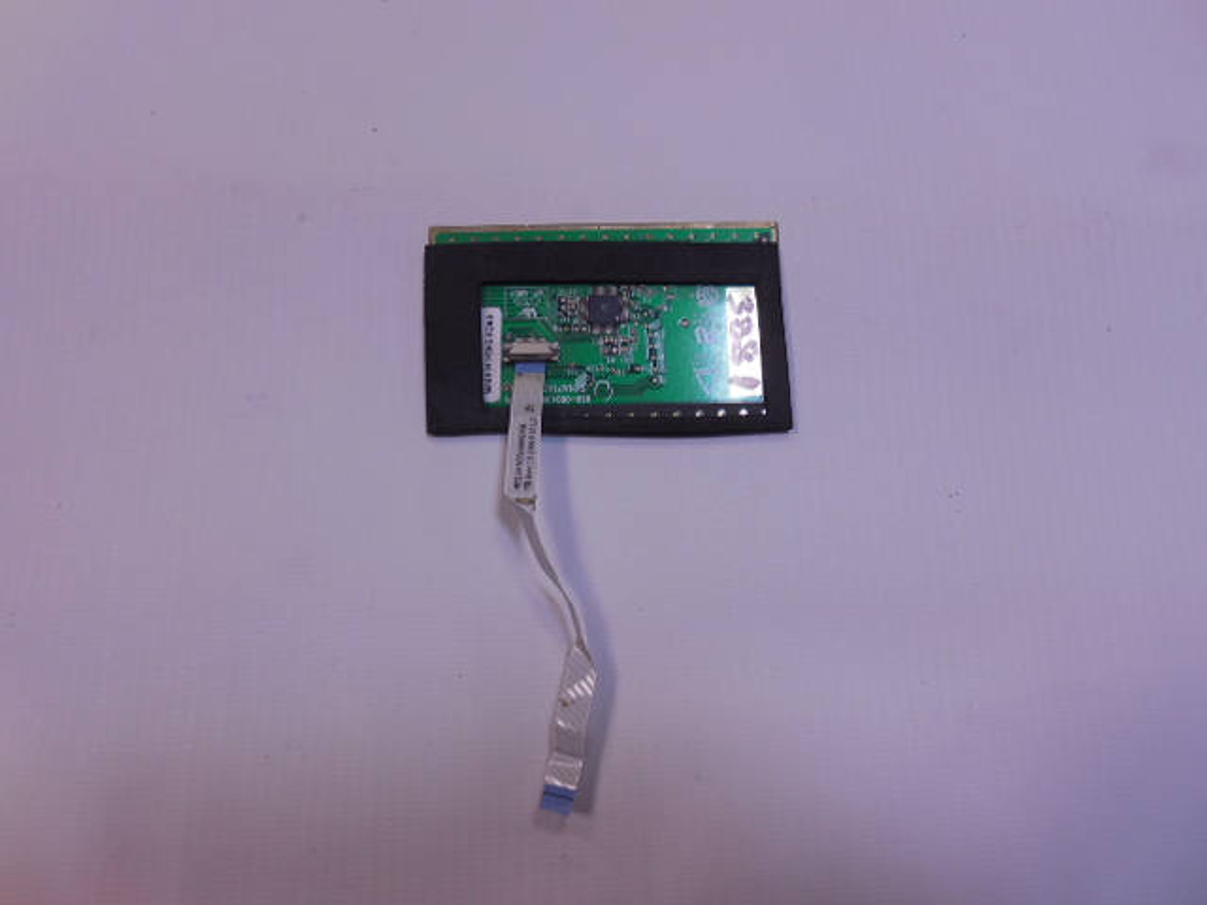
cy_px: 452
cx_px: 604
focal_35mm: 26
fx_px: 907
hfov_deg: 67.3
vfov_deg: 53.1
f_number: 3.5
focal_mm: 4.6
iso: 140
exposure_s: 1/30
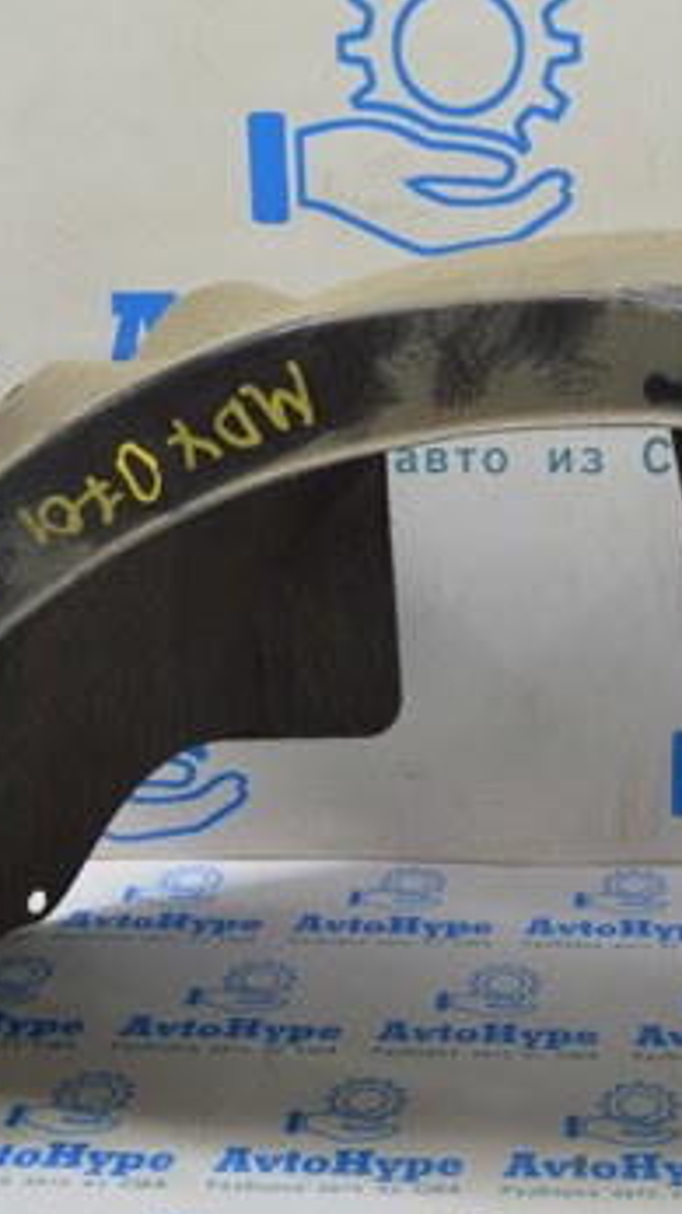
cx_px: 616
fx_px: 1768
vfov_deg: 37.9
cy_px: 572
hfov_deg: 21.3
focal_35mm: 55
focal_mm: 19
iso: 400
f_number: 5.6
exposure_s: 1/20
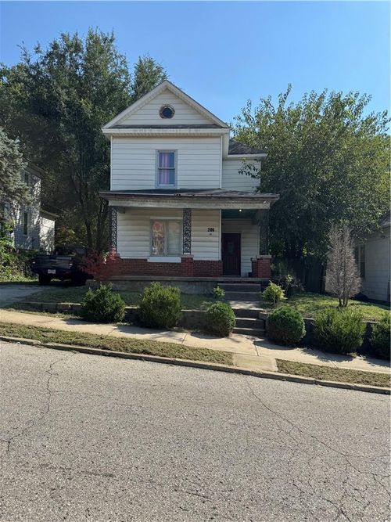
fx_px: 362
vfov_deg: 71.6
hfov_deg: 56.8
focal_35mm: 24
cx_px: 196
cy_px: 261
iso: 80
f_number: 1.78
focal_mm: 6.76
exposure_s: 1/4049
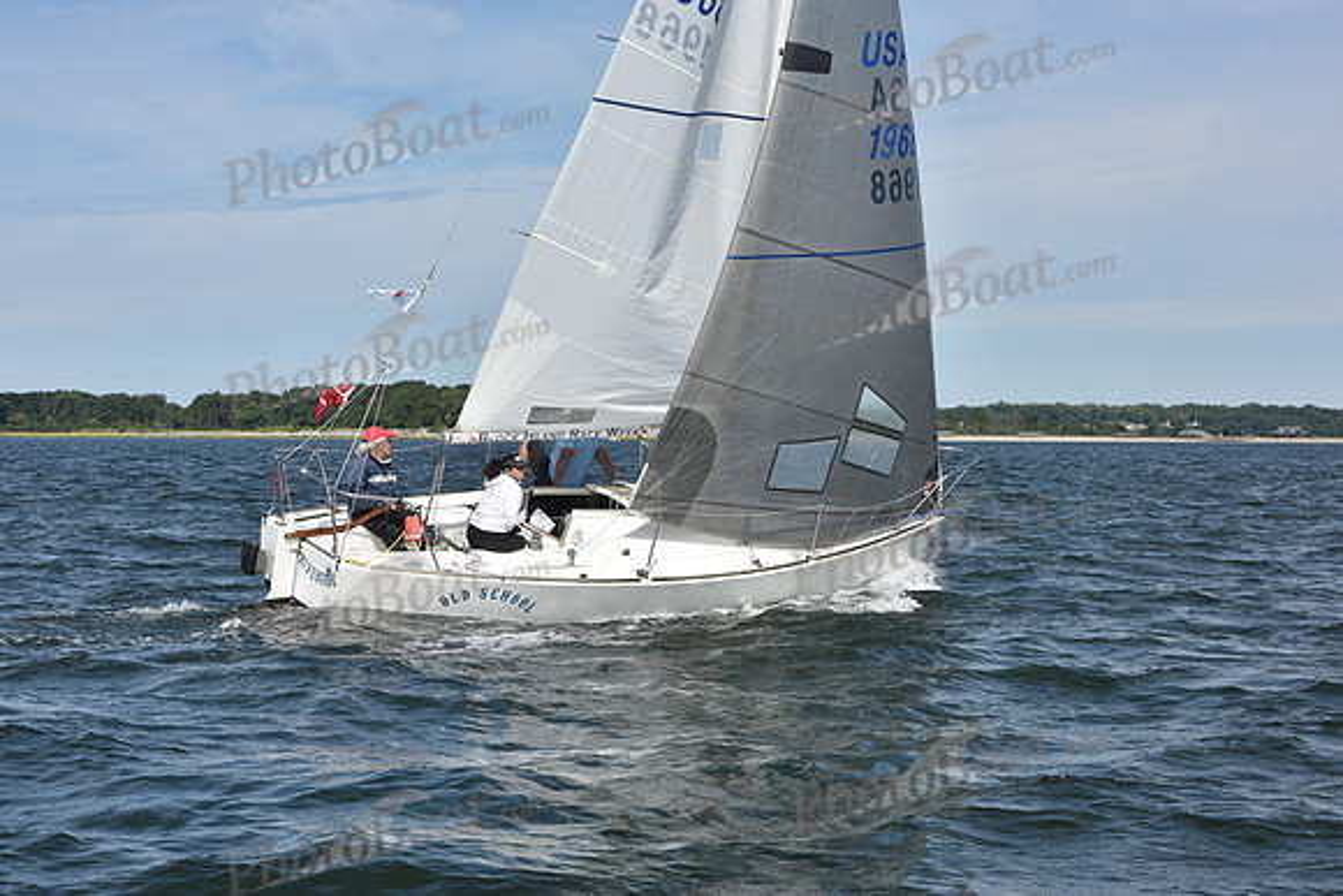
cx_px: 672
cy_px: 448
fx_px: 2612
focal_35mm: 70
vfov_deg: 19.5
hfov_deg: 28.8
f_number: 11
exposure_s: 1/1000
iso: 320
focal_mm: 70
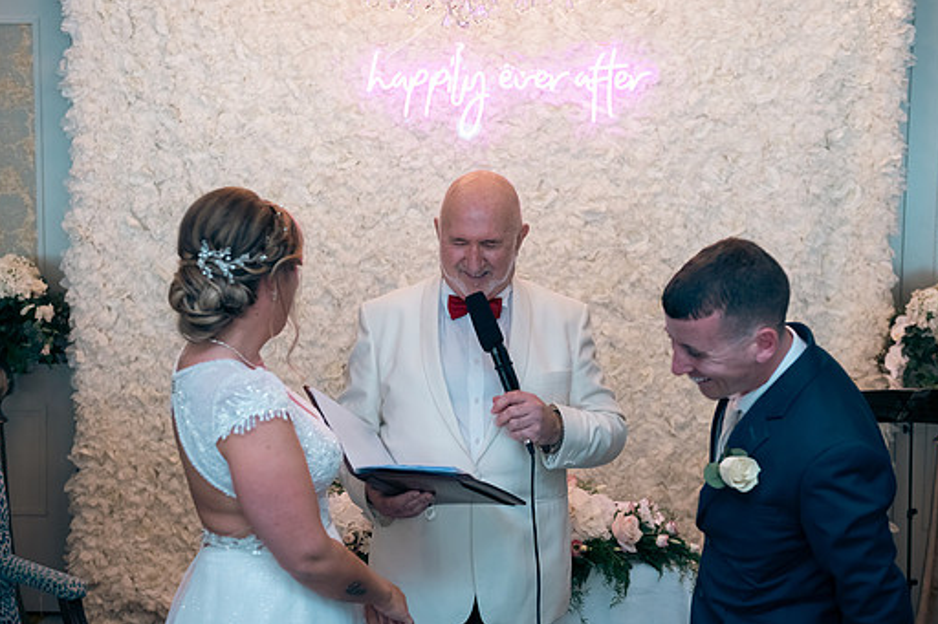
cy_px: 321
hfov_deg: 38.9
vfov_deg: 26.5
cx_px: 482
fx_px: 1328
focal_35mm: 51
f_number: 3.5
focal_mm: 45
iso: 640
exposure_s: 1/160
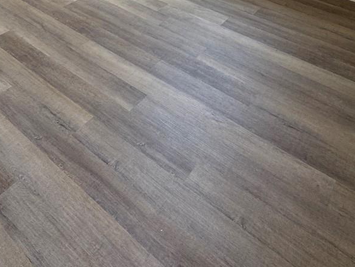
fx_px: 390
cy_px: -74
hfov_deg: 44.9
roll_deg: -0.3
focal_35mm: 38
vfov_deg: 30.4
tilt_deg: -18.4
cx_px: 41
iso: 64
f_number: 2.2
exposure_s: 1/99
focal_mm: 2.22
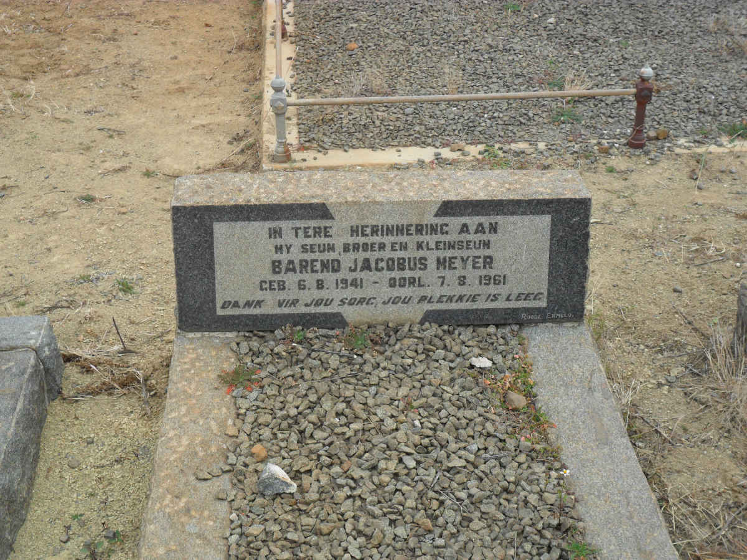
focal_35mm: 52
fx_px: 1122
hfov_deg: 36.8
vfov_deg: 28.0
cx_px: 374
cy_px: 280
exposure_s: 1/180
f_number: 5
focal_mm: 9.3
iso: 100
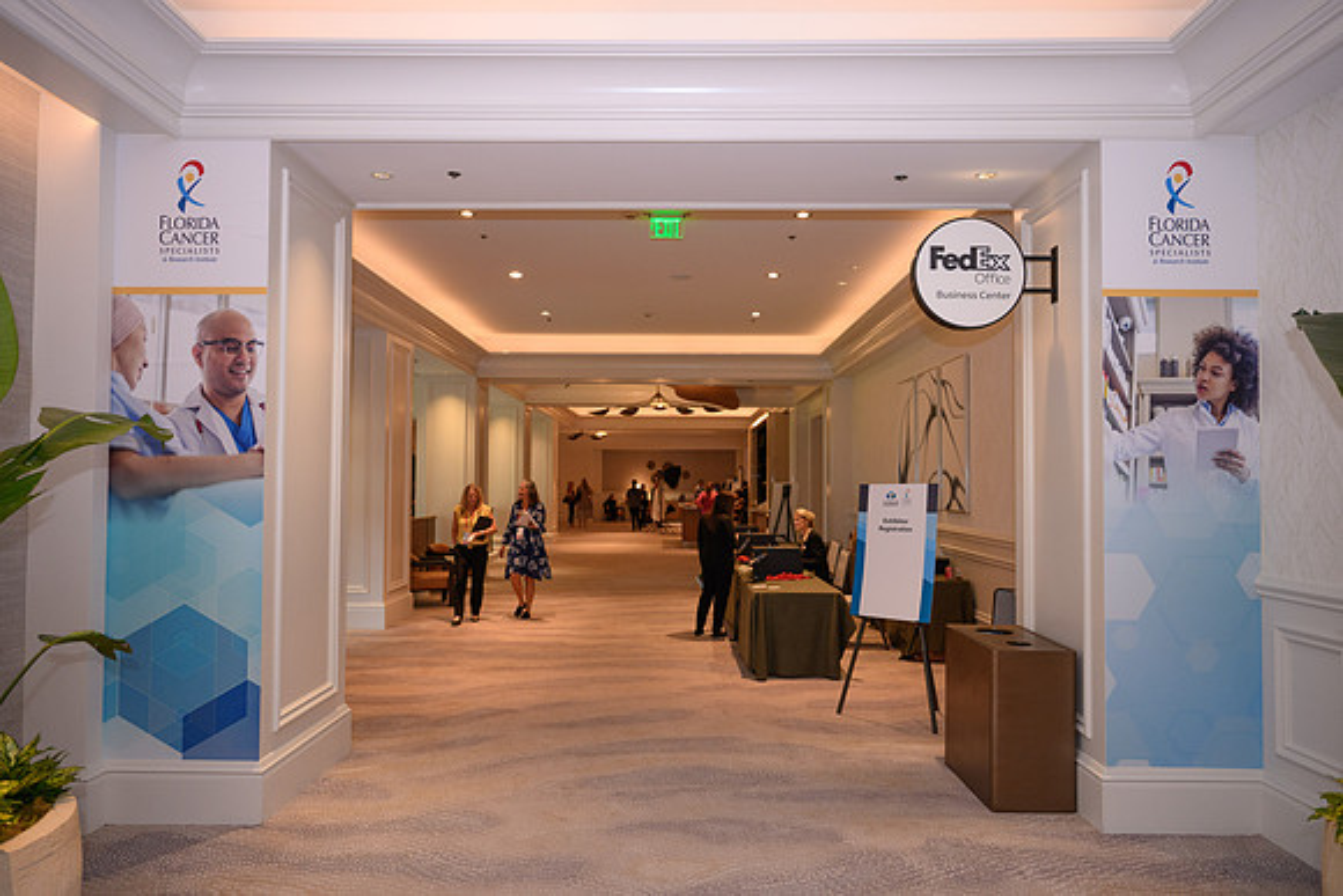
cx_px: 672
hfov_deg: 73.7
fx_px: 896
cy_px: 448
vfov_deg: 53.2
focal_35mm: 24
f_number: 2.8
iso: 1000
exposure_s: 1/200
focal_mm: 24
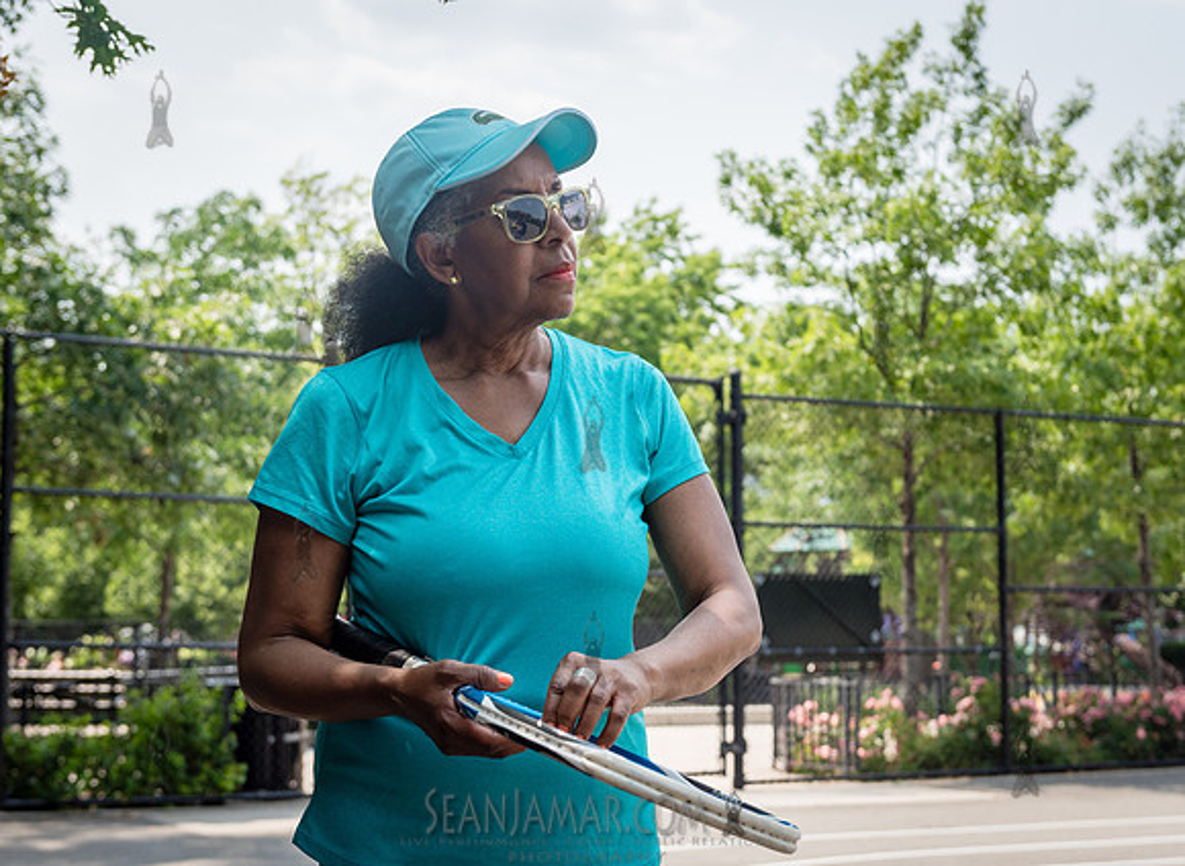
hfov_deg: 33.0
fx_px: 2001
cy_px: 427
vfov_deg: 24.4
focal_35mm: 59
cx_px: 658
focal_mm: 52
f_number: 4.5
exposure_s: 1/800
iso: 200
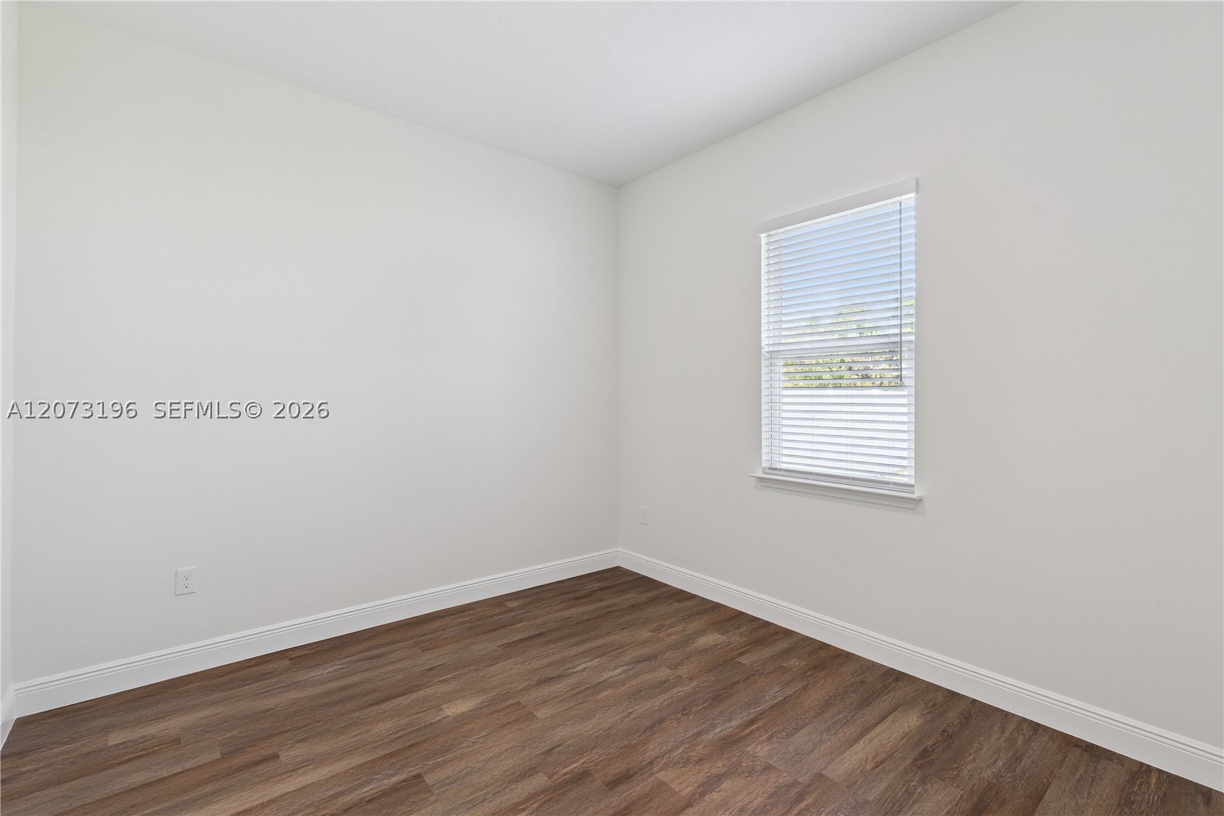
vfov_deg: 73.7
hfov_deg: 96.7
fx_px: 544
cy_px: 408
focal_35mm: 16
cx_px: 612
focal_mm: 16
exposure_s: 1/30
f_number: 10
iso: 800
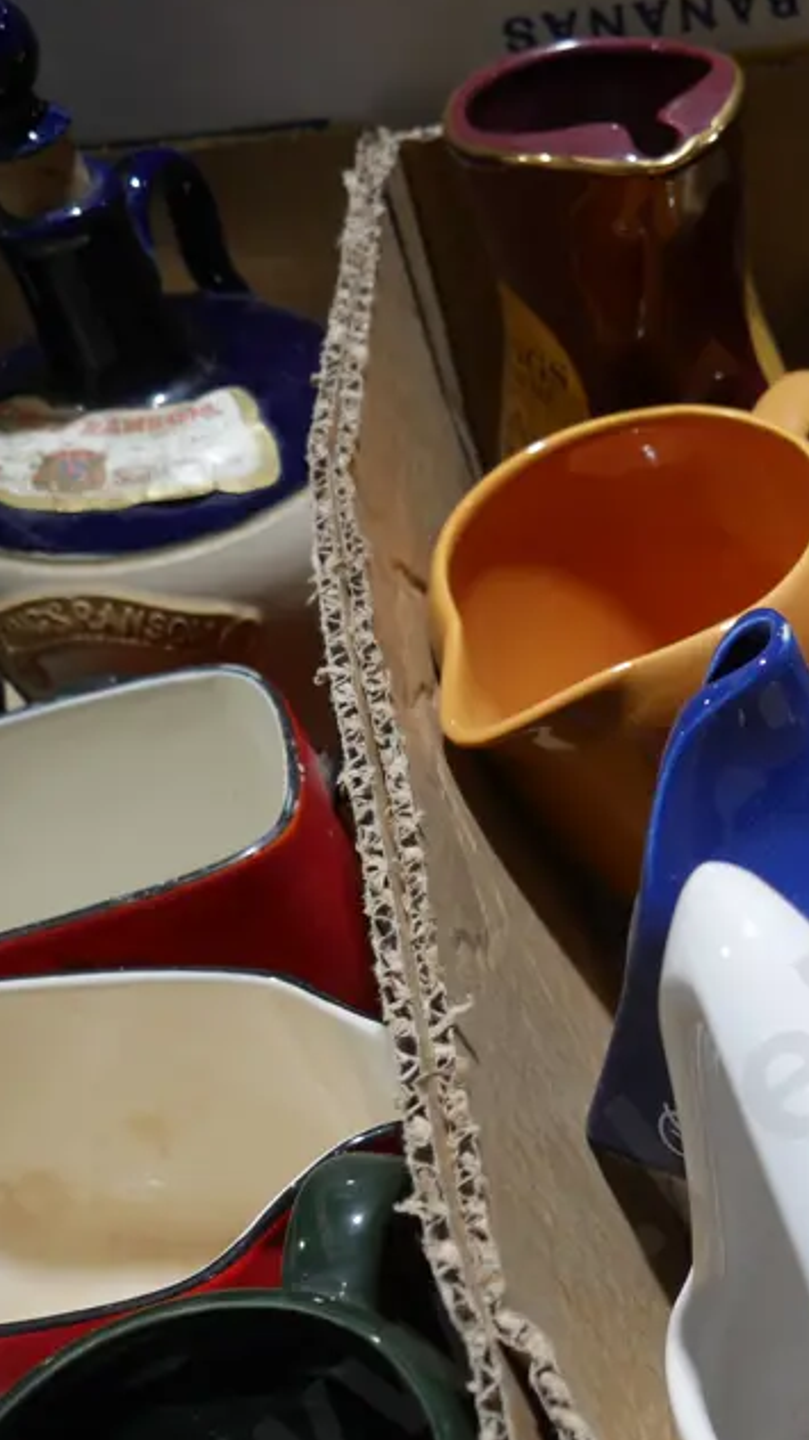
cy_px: 810
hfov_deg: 20.0
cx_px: 1158
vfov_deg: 39.1
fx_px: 2023
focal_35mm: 53
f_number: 3.6
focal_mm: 15
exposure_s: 1/60
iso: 200
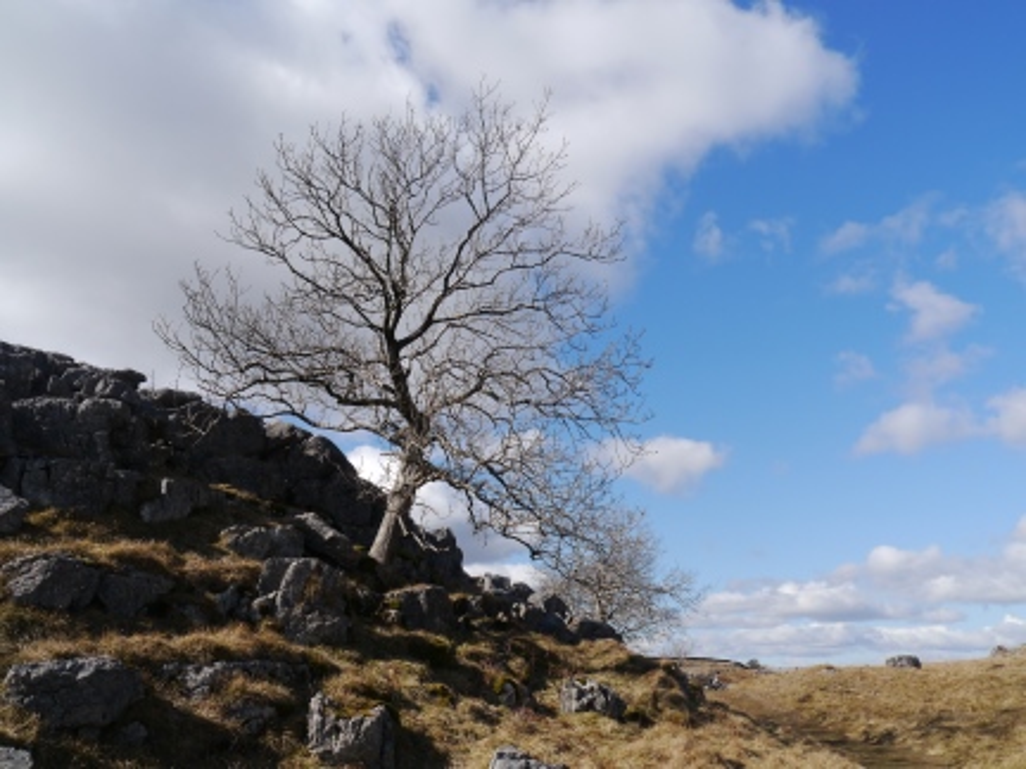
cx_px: 513
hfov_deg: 63.4
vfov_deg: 49.7
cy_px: 384
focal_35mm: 28
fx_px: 830
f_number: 8
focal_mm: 14
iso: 160
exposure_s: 1/400
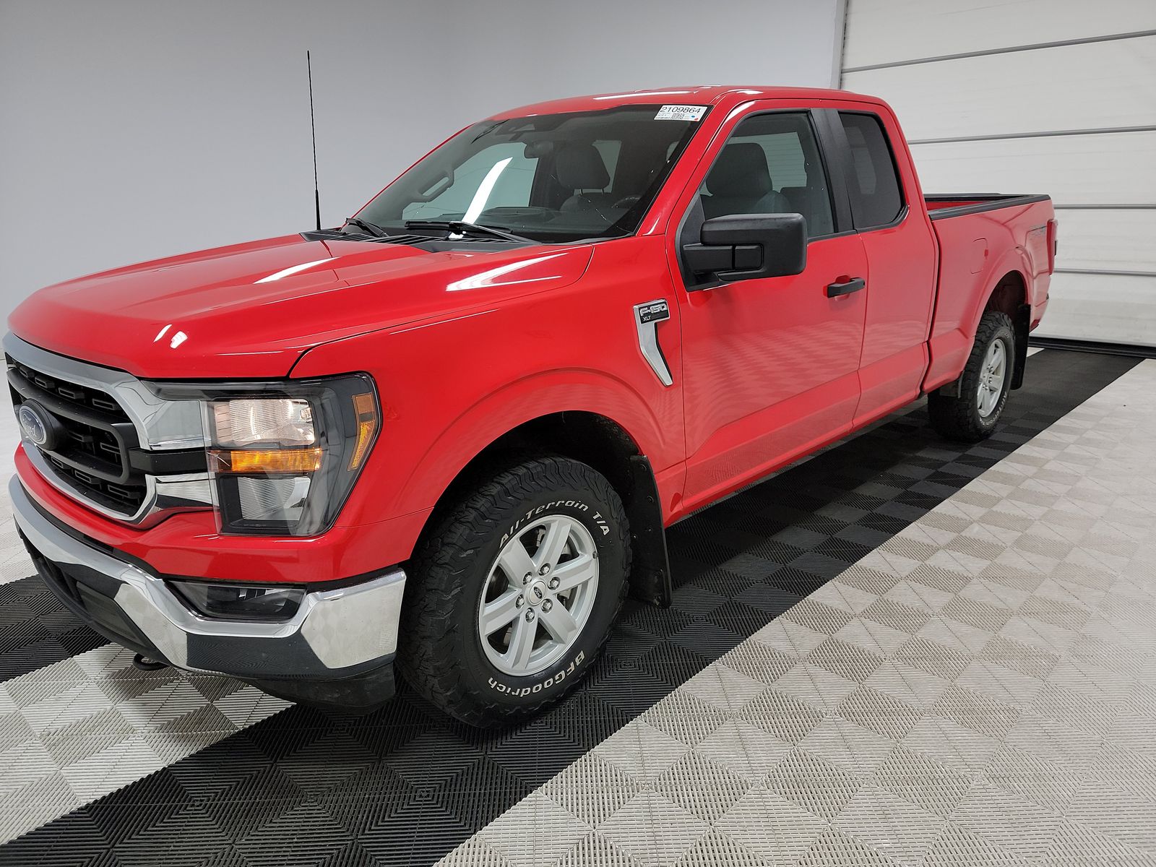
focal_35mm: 24
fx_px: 801
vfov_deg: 56.8
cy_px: 434
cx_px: 578
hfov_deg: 71.6
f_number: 1.8
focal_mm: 6.7
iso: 98
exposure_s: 1/119
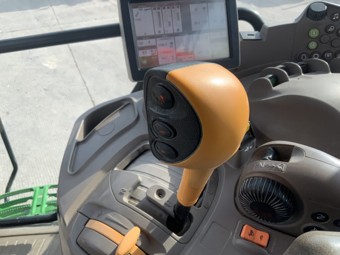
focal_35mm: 29
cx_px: 170
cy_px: 128
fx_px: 285
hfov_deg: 61.7
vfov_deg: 48.2
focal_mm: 3
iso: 16
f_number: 1.8
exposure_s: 1/412
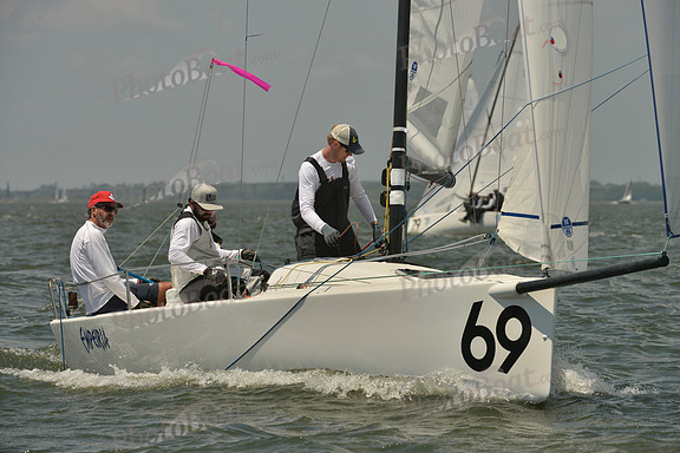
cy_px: 226
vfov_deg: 5.1
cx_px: 339
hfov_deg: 7.6
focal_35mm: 272
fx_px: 5137
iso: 280
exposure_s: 1/1250
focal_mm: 270
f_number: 11
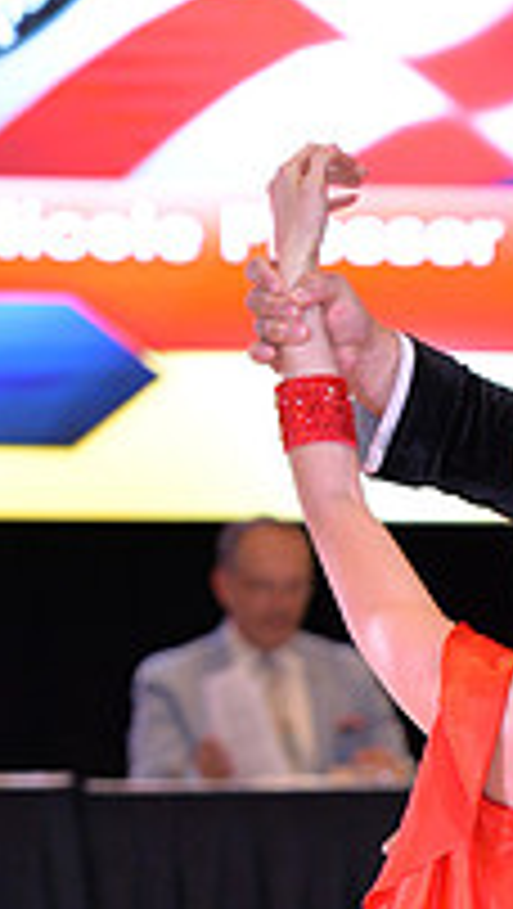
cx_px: 745
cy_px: 1138
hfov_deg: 3.3
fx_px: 8829
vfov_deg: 5.9
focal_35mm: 366
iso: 1600
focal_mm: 122
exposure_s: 1/250
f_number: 4.5
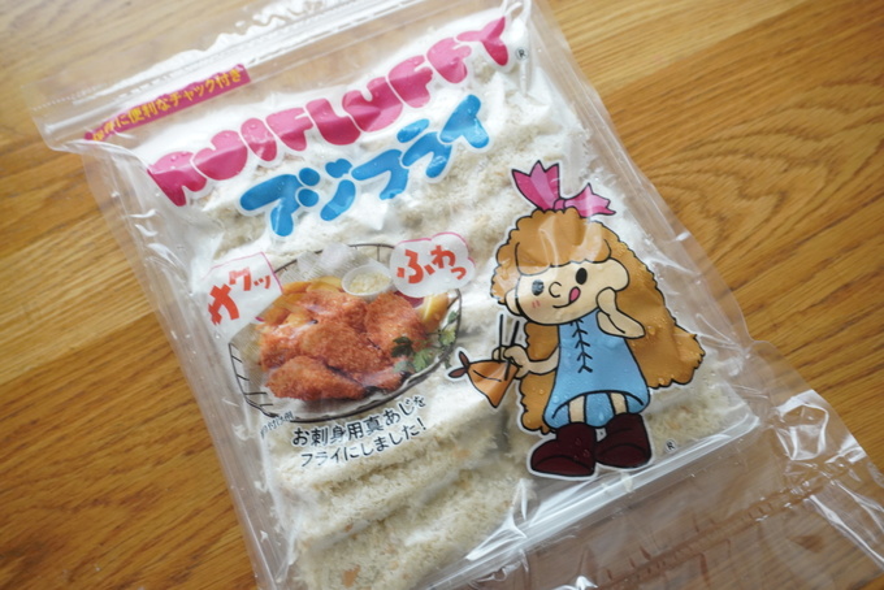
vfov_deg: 36.9
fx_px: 884
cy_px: 295
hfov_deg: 53.1
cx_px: 442
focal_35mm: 36
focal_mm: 24
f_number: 5.6
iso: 1250
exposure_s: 1/40
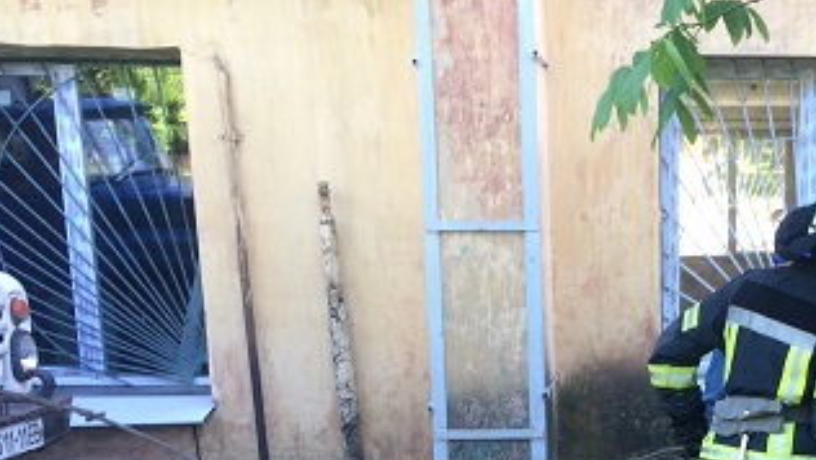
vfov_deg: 19.1
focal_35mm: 61
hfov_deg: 32.4
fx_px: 1320
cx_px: 751
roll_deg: -0.6
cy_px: 485
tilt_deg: -12.7
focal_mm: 4.15
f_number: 2.2
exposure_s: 1/100
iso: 64
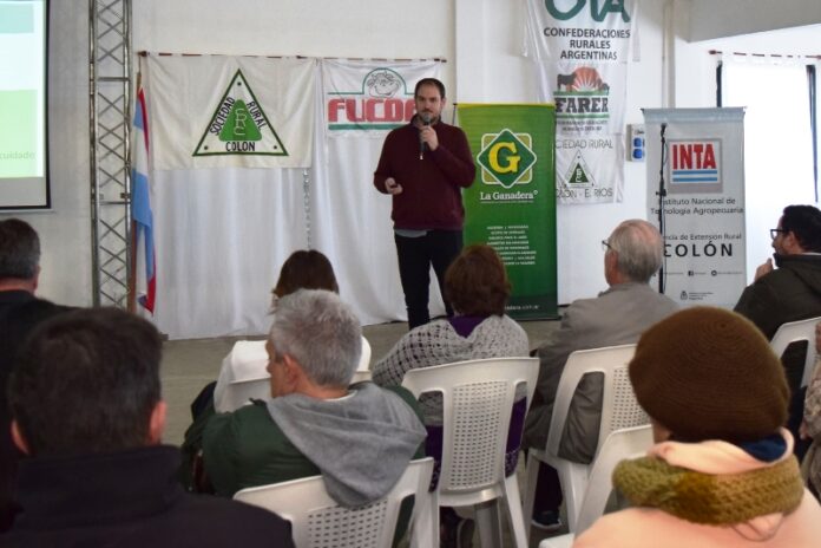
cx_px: 410
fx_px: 753
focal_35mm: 33
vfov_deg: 40.0
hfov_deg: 57.2
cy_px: 274
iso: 1600
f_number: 3.8
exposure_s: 1/160
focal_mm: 22
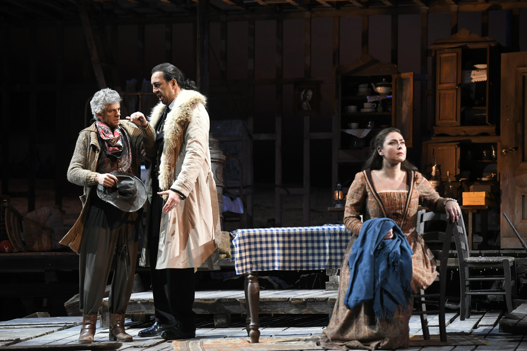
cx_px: 264
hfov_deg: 15.8
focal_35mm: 130
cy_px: 176
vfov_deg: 10.6
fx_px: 1903
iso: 3200
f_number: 4
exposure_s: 1/200
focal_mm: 130
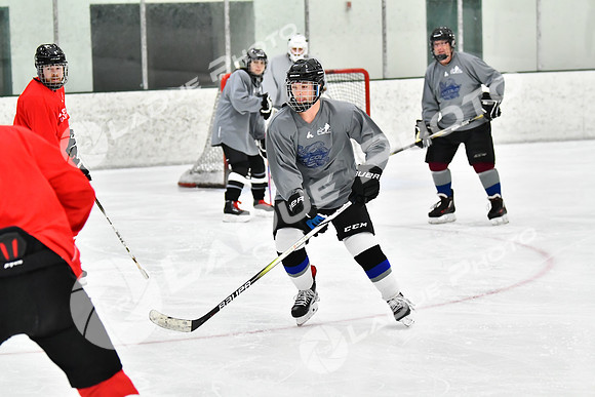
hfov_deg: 14.4
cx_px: 298
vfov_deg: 9.6
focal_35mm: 142
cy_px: 198
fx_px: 2356
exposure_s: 1/1250
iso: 5000
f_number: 2.8
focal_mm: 95
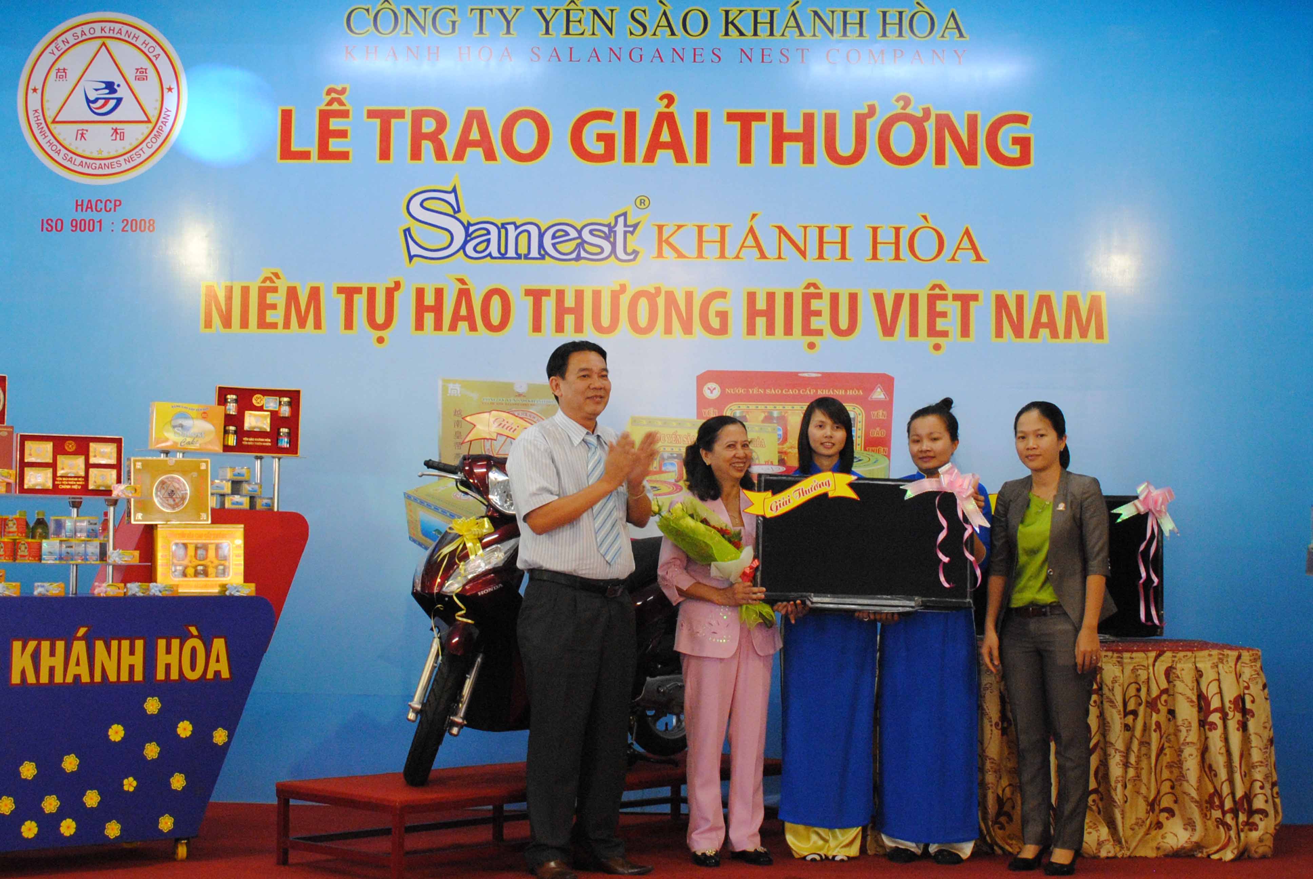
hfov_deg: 53.1
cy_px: 440
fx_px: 1315
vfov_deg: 37.0
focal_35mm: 36
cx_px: 656
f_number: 5.6
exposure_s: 1/25
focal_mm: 24
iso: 800
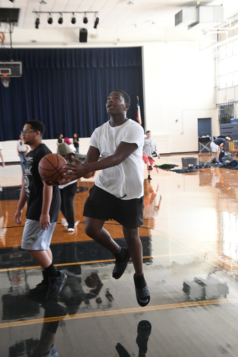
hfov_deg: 18.7
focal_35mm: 73
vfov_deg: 27.7
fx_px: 724
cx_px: 120
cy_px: 180
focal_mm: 48
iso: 8000
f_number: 5.6
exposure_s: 1/320
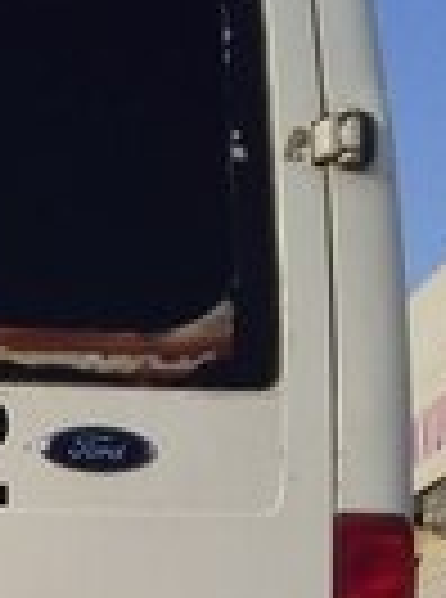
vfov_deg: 16.0
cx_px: -315
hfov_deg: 11.9
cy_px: 805
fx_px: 2002
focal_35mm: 116
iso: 40
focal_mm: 3.3
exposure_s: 1/1263
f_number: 2.2
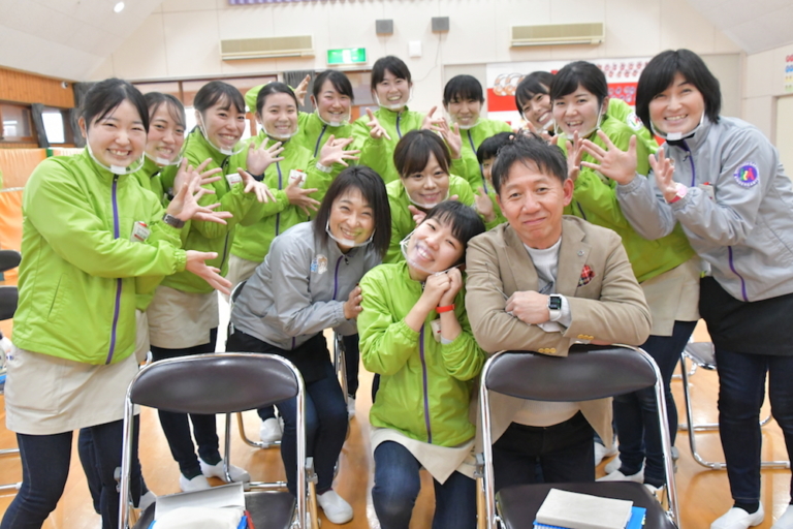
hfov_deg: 60.3
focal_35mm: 31
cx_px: 396
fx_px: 683
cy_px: 264
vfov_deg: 42.3
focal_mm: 21
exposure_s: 1/100
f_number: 5
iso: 4000
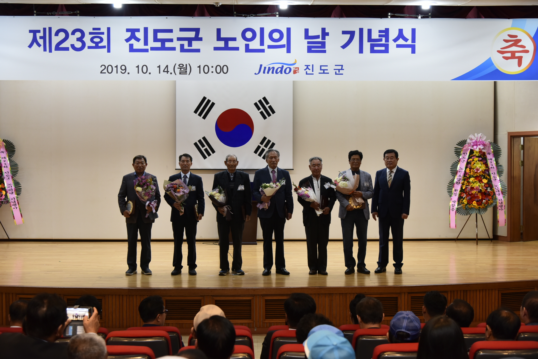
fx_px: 747
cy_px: 180
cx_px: 269
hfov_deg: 39.6
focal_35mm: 50
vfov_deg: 27.0
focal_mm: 50
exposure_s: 1/100
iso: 800
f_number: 4.5
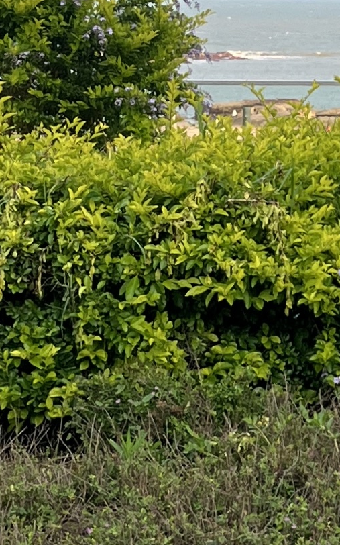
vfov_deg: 21.3
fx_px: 1439
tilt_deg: -5.5
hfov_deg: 11.8
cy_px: 151
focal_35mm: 97
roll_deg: -0.6
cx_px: 712
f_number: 1.6
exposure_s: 1/563
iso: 50
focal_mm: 5.1
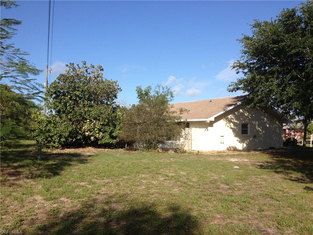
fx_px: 316
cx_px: 156
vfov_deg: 40.7
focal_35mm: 35
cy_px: 118
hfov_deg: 52.6
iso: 50
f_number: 2.4
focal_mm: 4.28
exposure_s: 1/1493
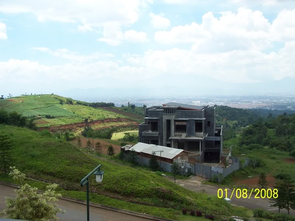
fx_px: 324
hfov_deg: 49.0
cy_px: 110
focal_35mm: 38
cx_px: 148
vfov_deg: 37.7
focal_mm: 6.3
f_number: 4
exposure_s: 1/500
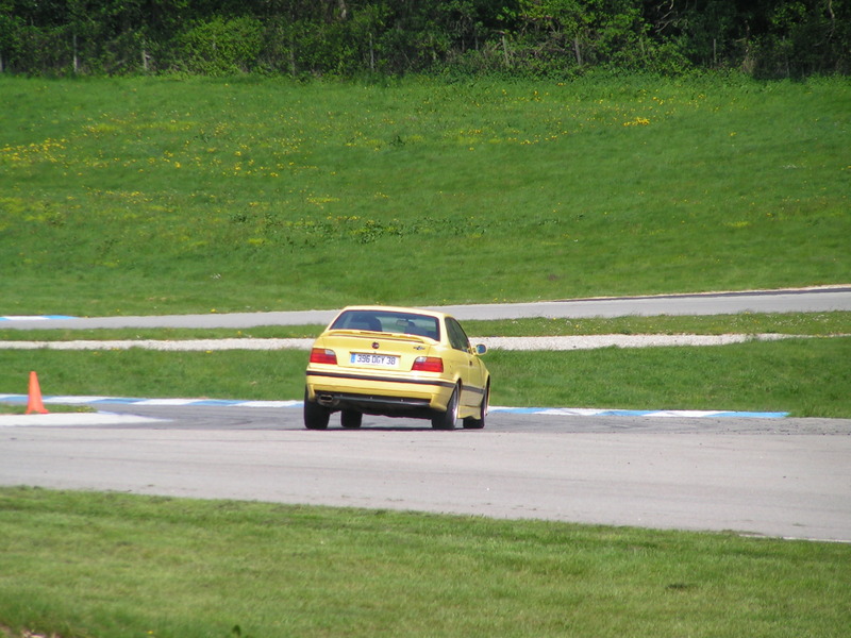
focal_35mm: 380
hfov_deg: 5.2
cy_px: 319
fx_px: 9342
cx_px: 426
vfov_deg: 3.9
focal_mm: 63
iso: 50
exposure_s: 1/1000
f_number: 3.7
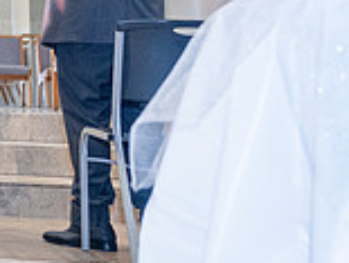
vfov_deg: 14.4
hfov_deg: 17.5
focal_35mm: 95
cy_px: -146
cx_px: -239
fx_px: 960
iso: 2500
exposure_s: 1/200
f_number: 4
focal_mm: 24
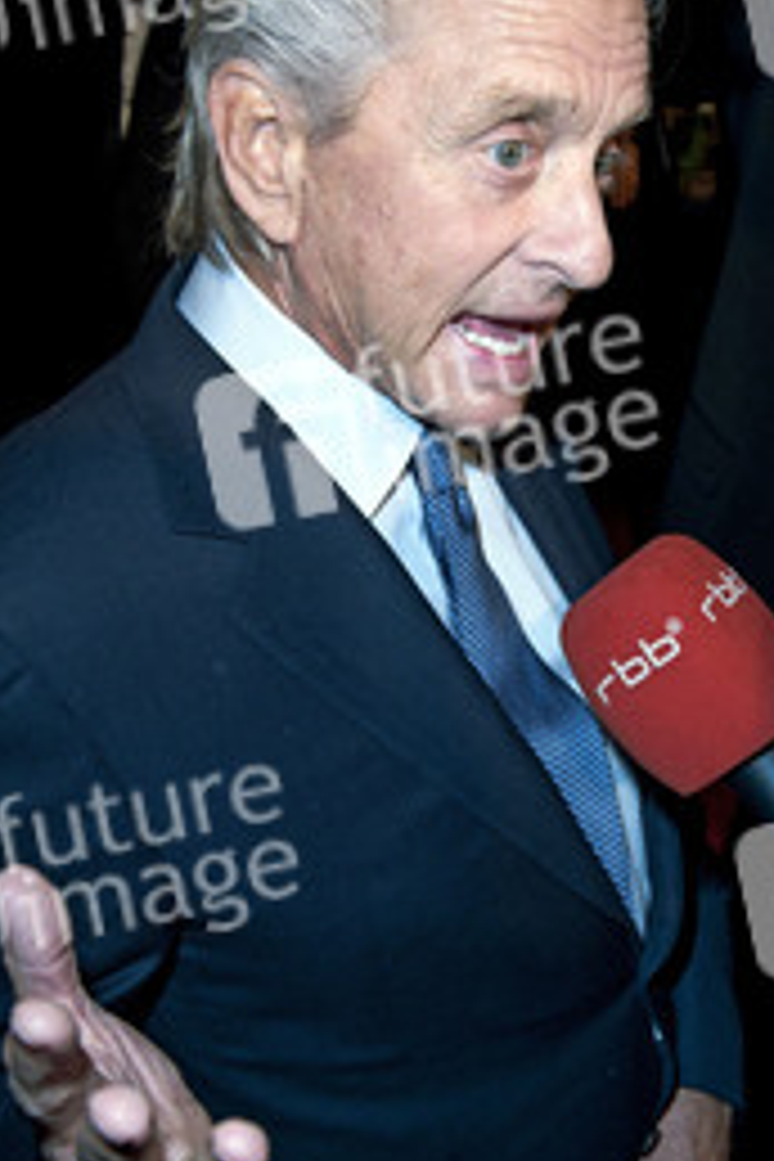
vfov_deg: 43.5
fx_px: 1451
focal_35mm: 45
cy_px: 648
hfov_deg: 29.5
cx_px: 560
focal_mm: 29
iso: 1250
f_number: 6.3
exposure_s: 1/250
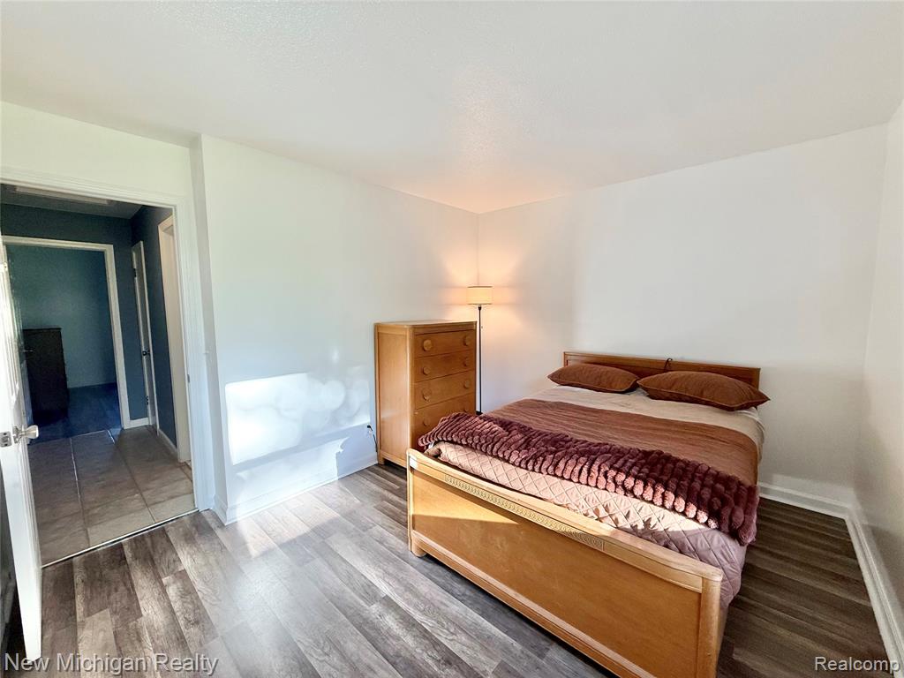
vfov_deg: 85.7
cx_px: 452
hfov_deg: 102.1
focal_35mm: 14
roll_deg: +0.8
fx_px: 366
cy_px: 339
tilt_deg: -4.2
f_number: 2.2
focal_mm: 2.22
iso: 125
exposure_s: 1/120
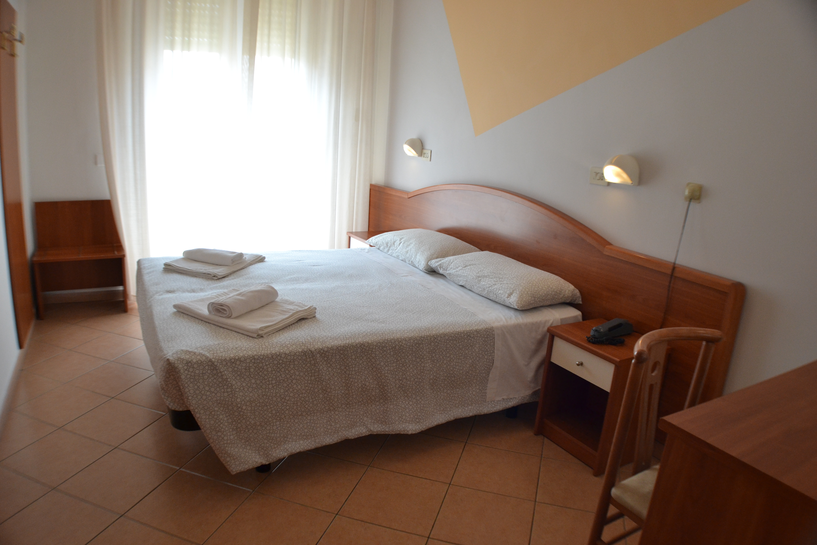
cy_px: 272
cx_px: 408
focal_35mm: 30
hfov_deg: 61.9
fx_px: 681
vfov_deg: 43.6
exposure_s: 1/200
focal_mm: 20
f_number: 3.5
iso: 800
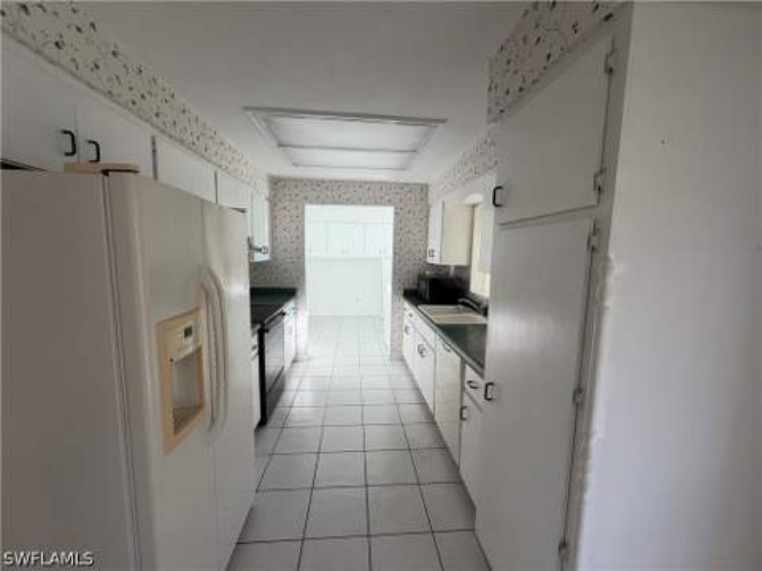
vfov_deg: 85.7
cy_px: 286
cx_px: 381
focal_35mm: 14
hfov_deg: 102.1
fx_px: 308
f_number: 2.2
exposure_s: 1/121
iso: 100
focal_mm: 2.22
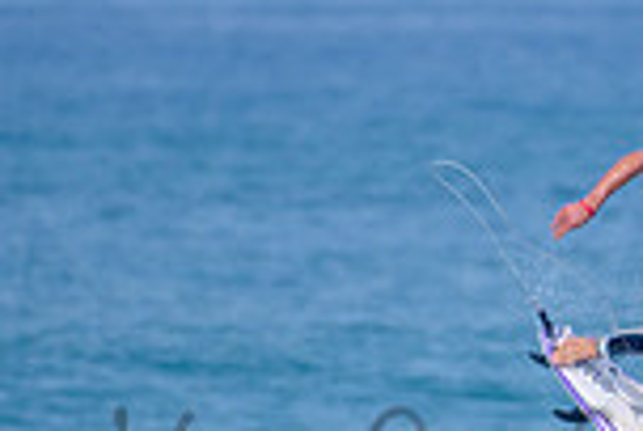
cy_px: 394
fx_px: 37206
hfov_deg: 1.0
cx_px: 615
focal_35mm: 2079
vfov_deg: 0.7
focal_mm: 500
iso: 180
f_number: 5.6
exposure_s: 1/2000
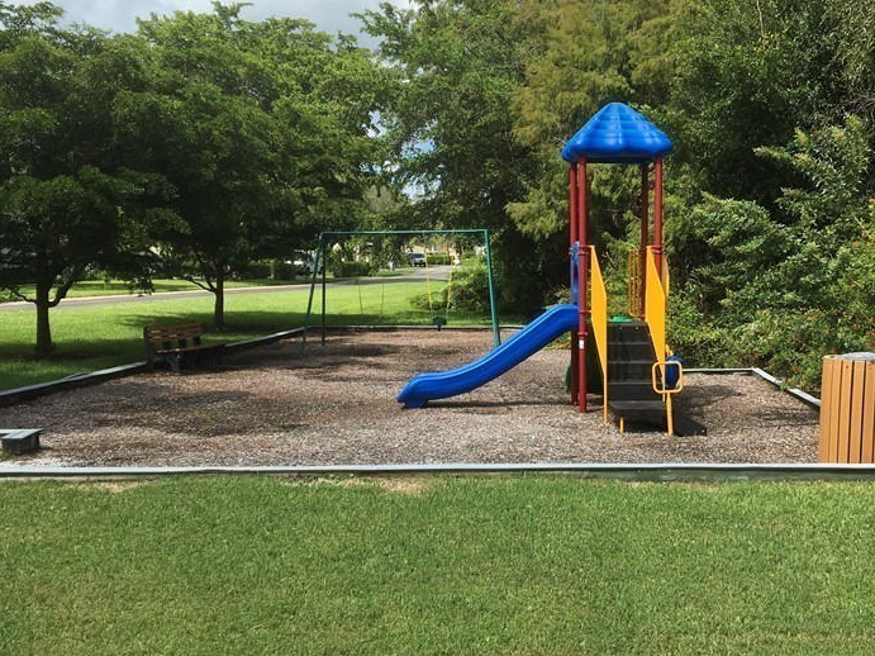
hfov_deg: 43.7
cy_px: 284
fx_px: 1087
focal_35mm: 43
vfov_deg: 33.5
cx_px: 520
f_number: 2.2
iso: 25
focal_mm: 4.15
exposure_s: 1/1451
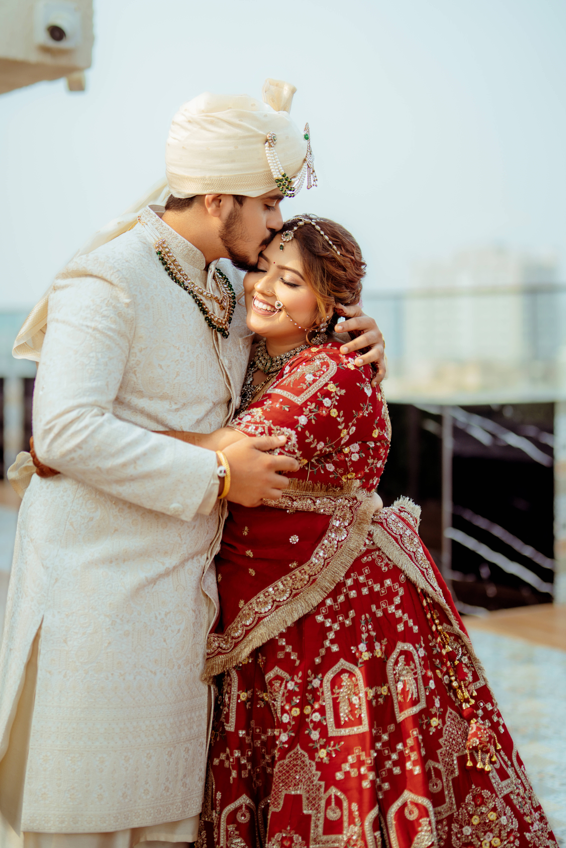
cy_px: 379
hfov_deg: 23.4
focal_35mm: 58
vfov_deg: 34.4
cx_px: 242
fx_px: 1367
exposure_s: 1/1250
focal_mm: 50
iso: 50
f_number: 1.4
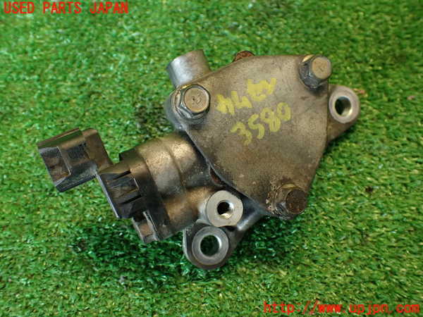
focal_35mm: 32
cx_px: 212
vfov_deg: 44.2
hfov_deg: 56.8
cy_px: 158
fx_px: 391
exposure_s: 1/30
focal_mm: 5.79
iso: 320
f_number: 2.4
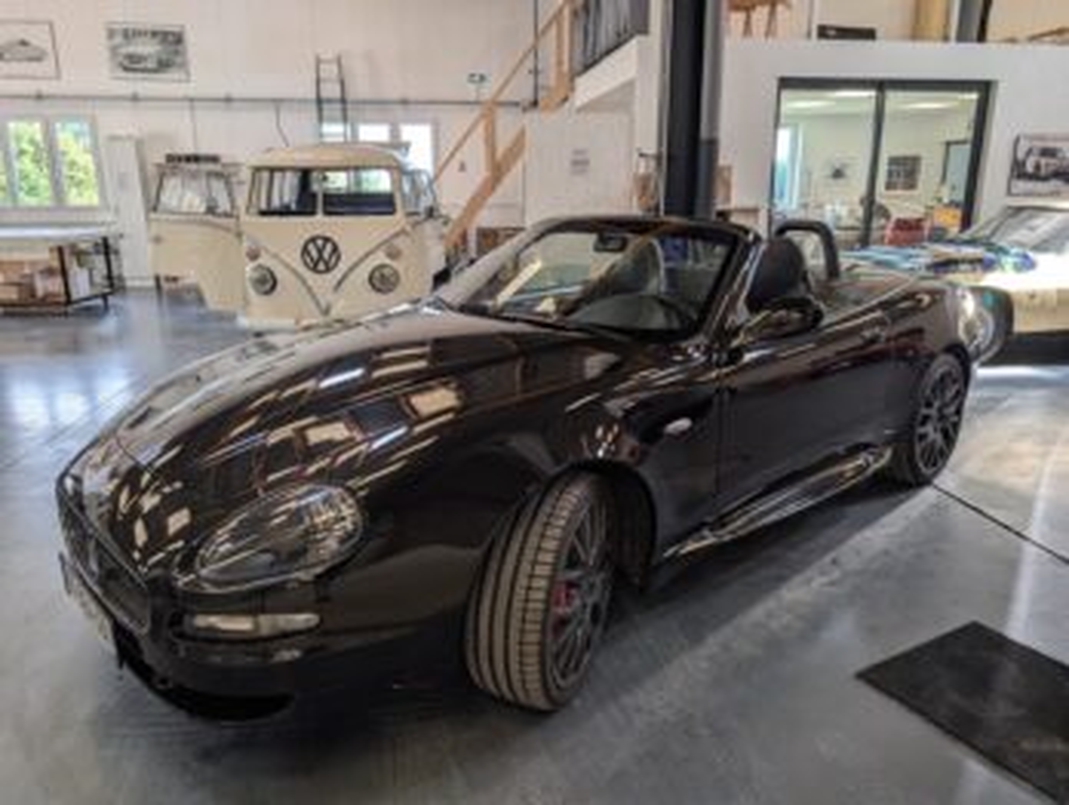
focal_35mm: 24
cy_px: 402
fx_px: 742
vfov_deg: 56.9
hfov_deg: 71.5
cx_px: 534
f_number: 1.68
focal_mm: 6.9
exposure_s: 1/47
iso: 20
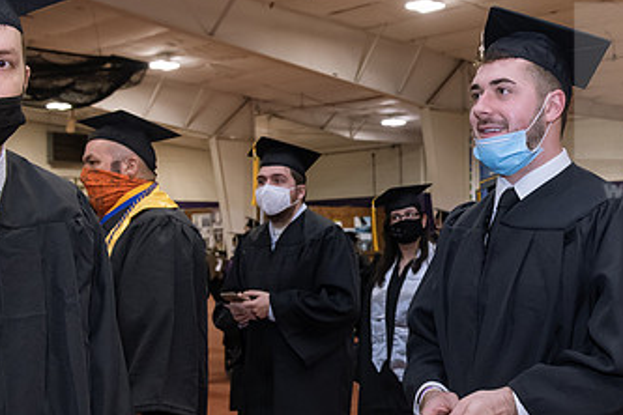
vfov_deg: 22.3
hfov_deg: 31.8
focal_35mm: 61
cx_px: 518
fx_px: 1056
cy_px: 229
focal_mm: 35
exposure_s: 1/160
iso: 2500
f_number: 5.6
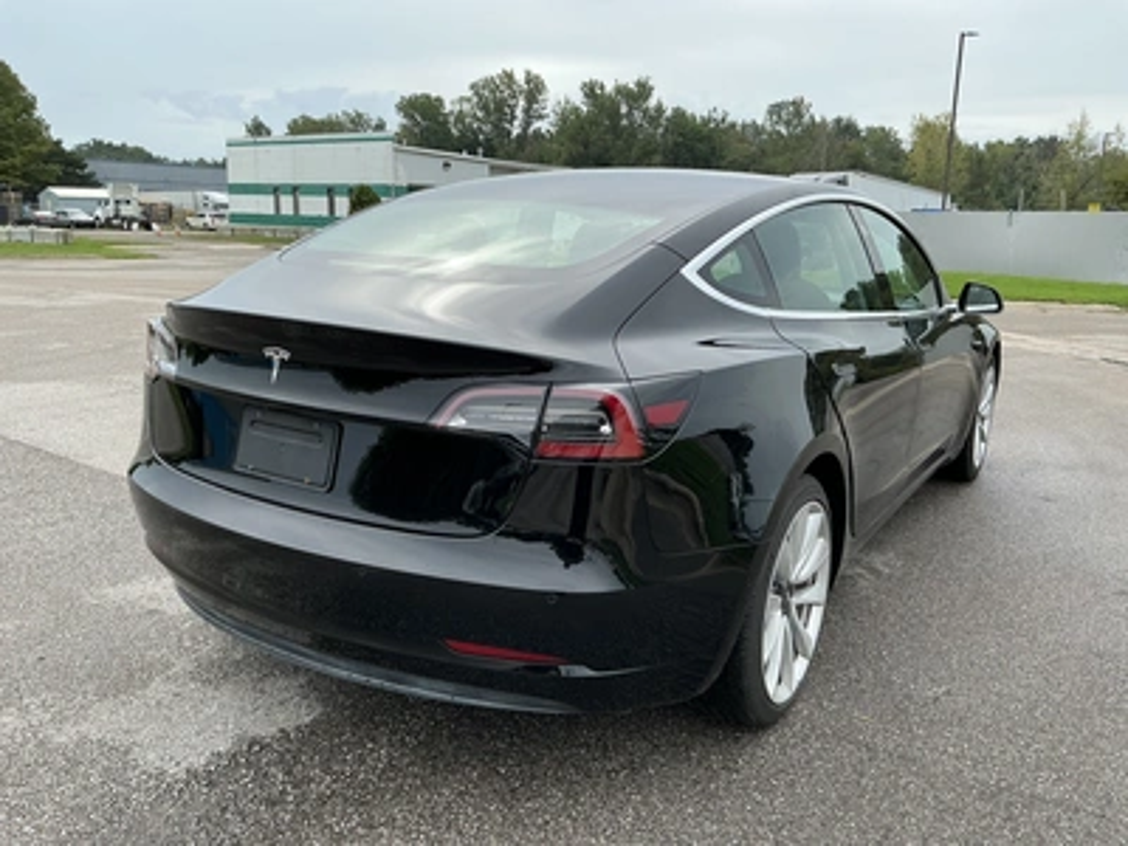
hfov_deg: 63.4
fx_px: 912
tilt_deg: -12.2
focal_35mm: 28
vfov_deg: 49.7
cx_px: 564
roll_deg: -1.9
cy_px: 423
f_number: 1.8
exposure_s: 1/709
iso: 25
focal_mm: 3
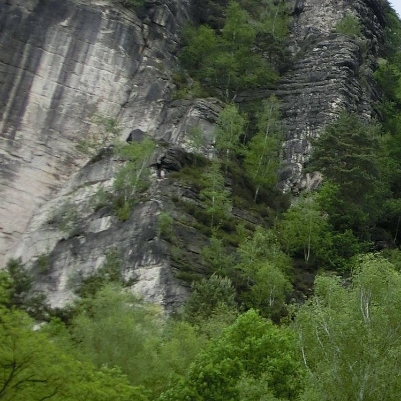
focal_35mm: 136
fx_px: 1782
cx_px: 666
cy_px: 138
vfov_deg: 12.8
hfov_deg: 12.0
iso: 80
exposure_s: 1/160
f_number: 4.4
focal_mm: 8
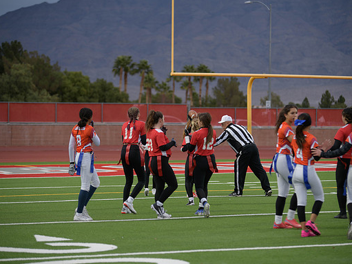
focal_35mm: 131
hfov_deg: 15.1
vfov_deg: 11.3
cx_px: 180
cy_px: 131
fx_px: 1332
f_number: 2.8
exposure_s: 1/200
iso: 250
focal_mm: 120
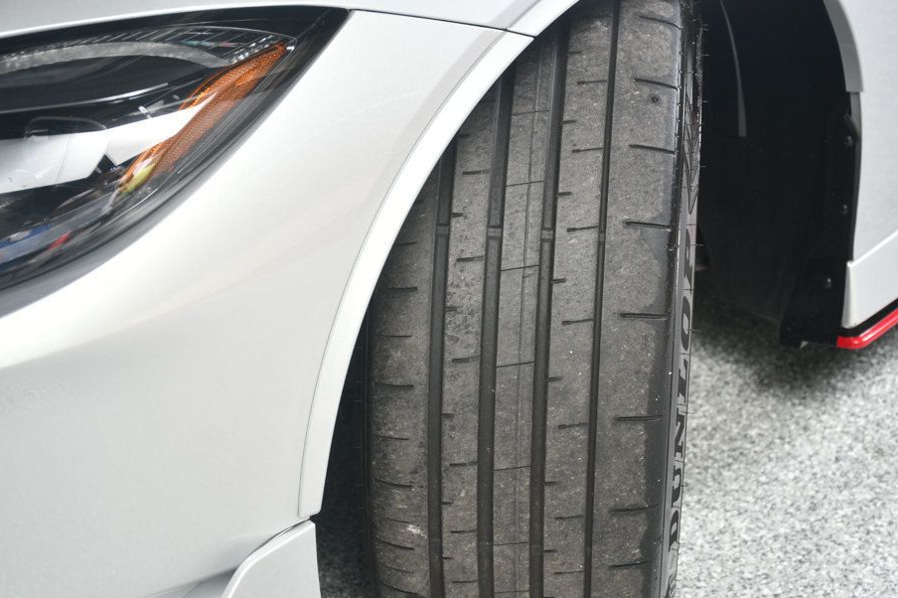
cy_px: 324
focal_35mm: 85
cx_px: 496
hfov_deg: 23.9
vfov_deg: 16.1
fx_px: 2119
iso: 100
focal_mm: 50
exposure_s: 1/160
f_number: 5
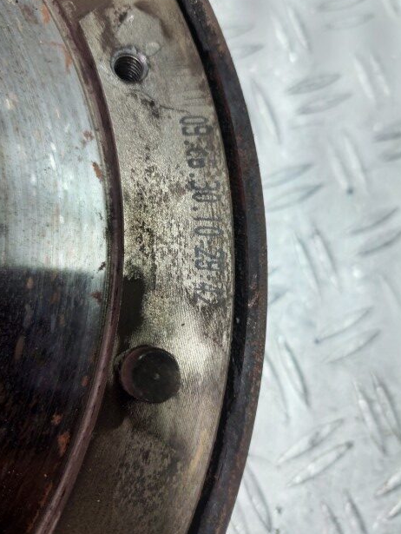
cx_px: 203
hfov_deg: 53.1
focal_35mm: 26
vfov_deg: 67.3
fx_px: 401
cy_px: 265
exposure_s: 1/50
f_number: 1.8
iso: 50
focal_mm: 5.23
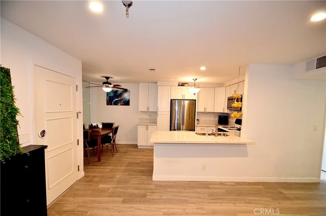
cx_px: 163
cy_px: 108
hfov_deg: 100.5
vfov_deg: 77.0
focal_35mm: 15
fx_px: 136
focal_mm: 10
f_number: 4
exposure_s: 1/60
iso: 720
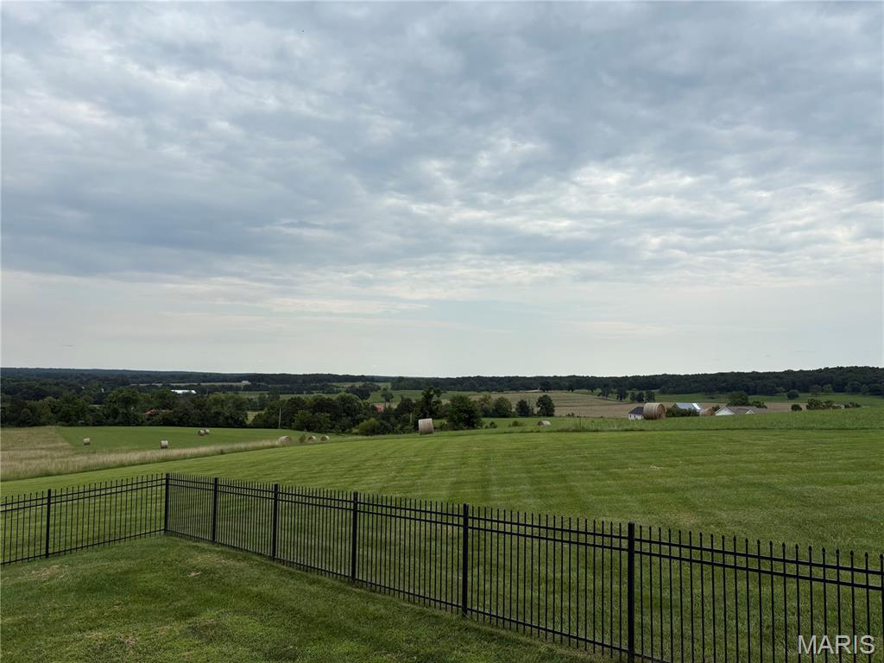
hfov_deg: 67.3
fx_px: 664
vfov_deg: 53.1
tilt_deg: +3.7
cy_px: 332
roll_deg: -1.6
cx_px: 442
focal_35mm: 26
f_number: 1.6
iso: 50
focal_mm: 5.96
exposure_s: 1/5348
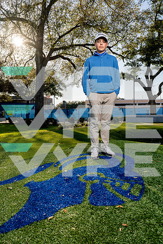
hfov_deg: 42.3
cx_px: 82
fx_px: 211
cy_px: 122
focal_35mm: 31
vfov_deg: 60.3
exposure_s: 1/250
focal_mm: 31
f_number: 8
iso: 100
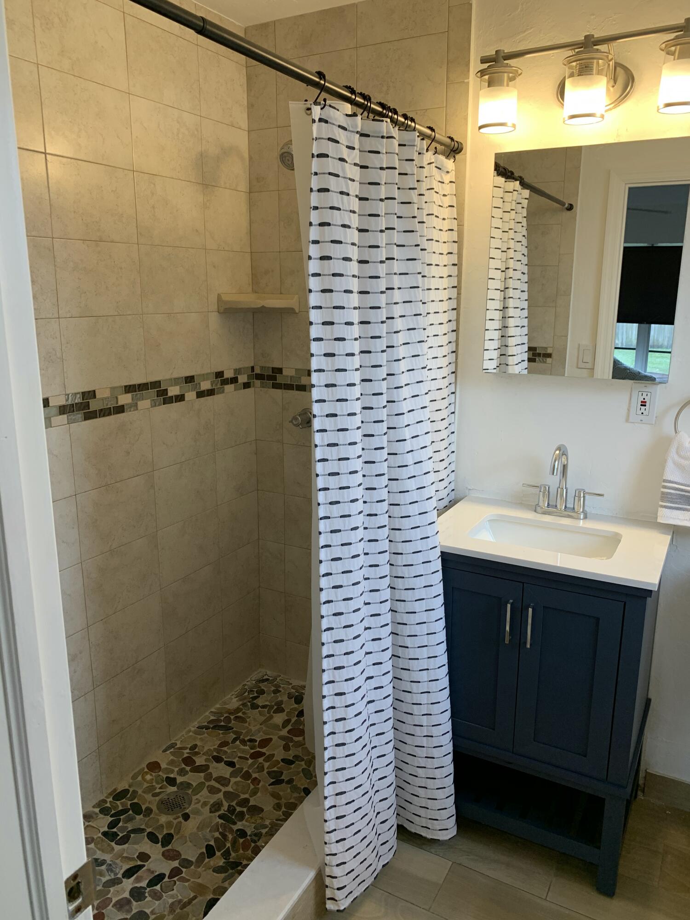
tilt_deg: -11.7
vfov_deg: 67.3
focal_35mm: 26
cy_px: 460
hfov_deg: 53.1
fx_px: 691
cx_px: 345
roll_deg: -0.4
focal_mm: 4.25
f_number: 1.8
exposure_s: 1/60
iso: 64
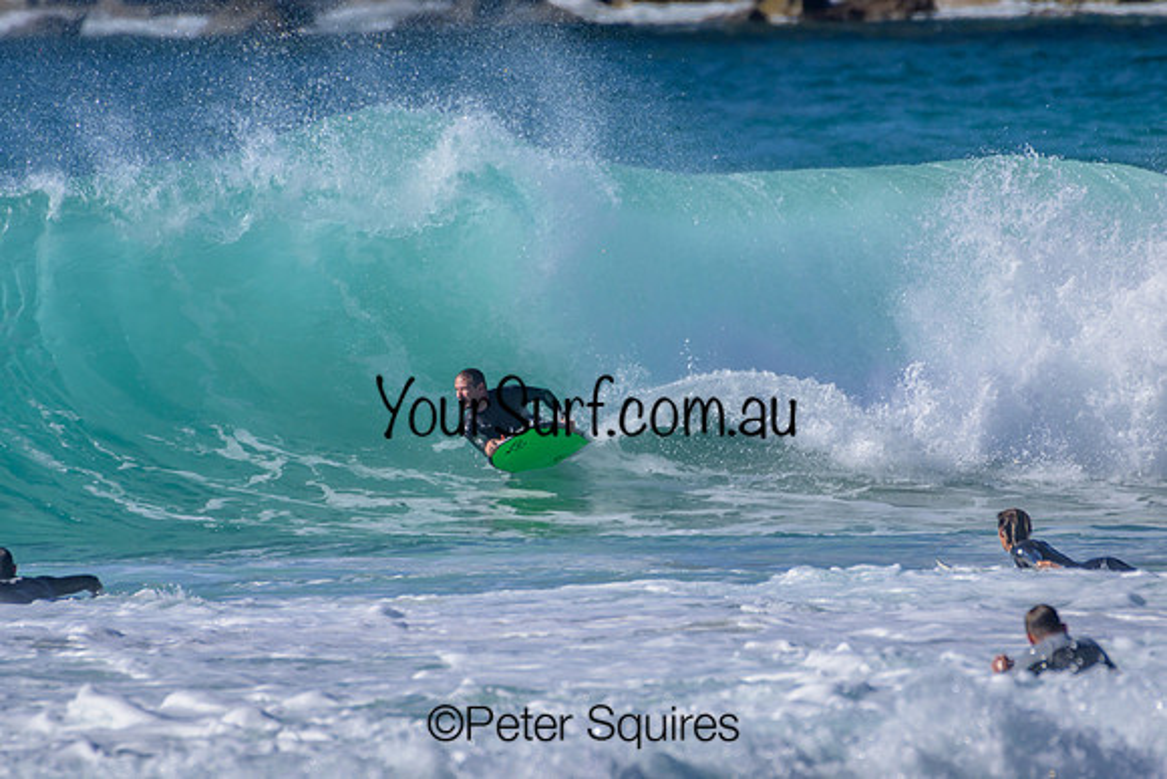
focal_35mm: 1000
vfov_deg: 1.4
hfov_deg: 2.1
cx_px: 584
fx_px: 32423
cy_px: 390
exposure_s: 1/2000
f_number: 11
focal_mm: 1000
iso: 720
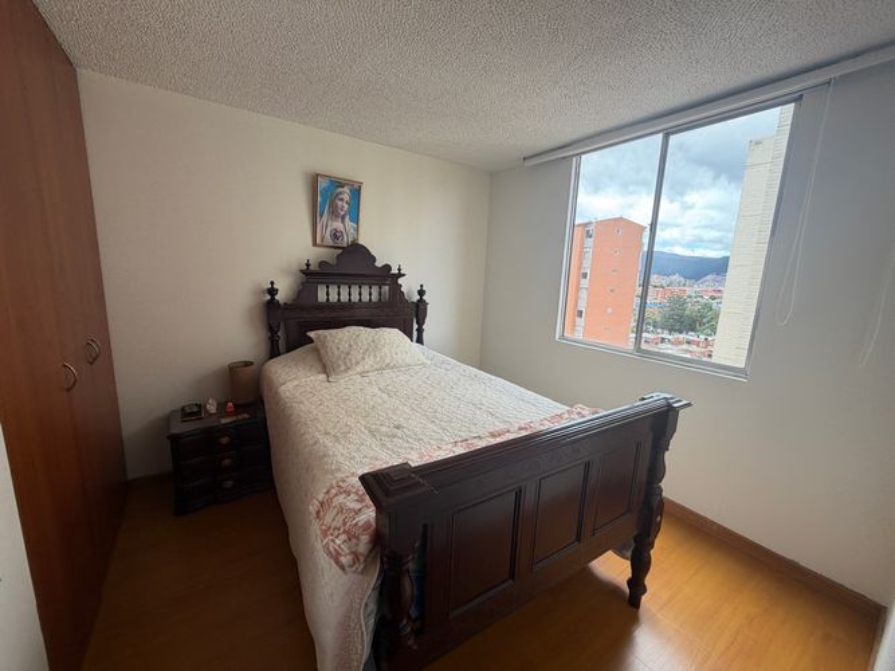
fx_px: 362
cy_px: 336
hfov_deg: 102.1
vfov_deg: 85.7
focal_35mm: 14
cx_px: 448
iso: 40
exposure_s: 1/132
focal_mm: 2.22
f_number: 2.2
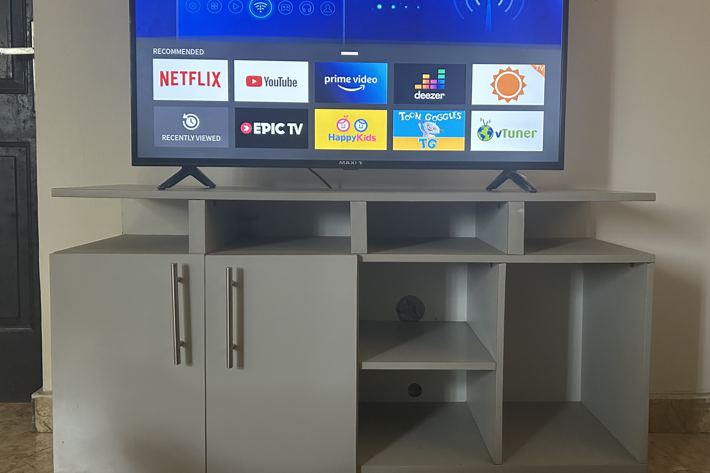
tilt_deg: -3.4
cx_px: 381
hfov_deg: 60.2
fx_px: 611
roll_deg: -0.3
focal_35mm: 31
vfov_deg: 42.2
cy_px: 205
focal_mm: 5.7
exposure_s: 1/50
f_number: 1.5
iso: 500
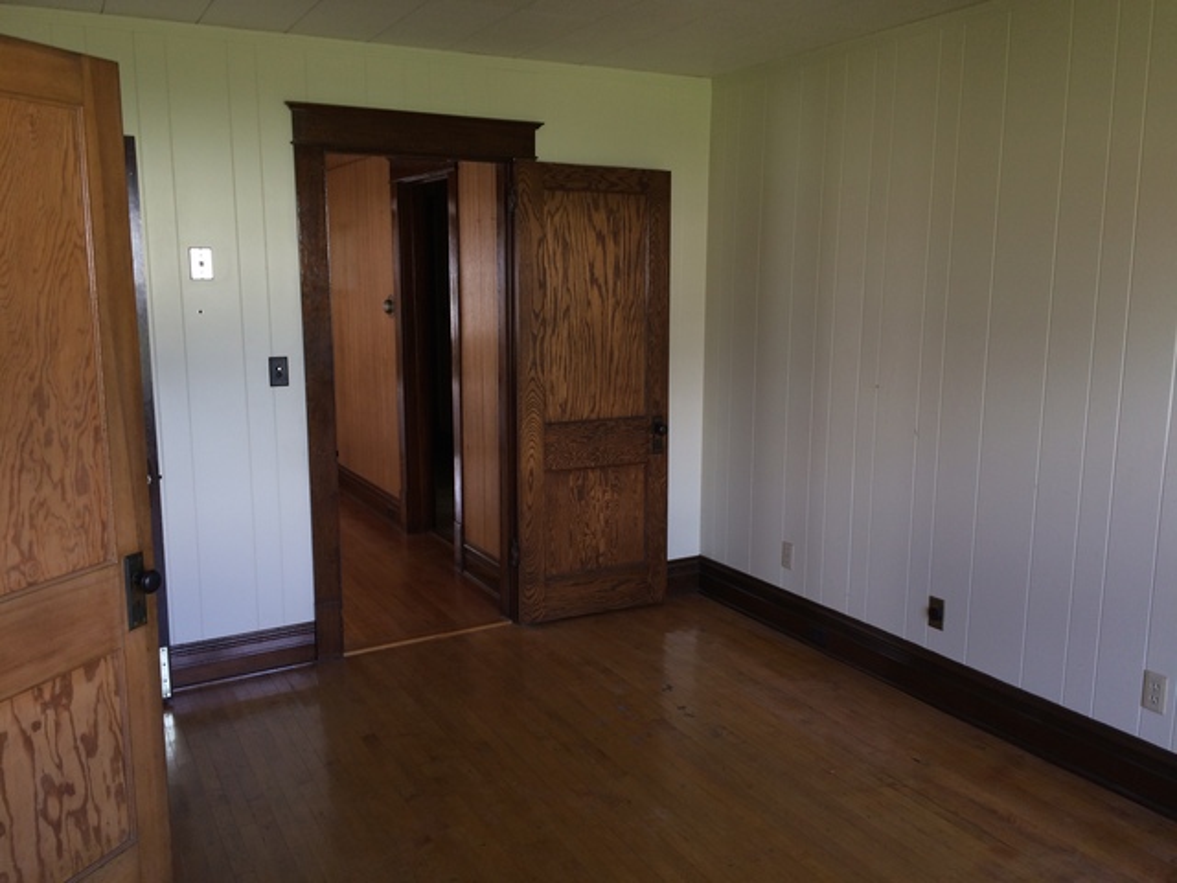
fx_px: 986
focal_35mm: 29
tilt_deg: -8.2
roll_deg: +1.0
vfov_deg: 48.2
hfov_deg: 61.7
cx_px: 588
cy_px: 442
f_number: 2.2
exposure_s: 1/30
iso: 50
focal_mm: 4.15
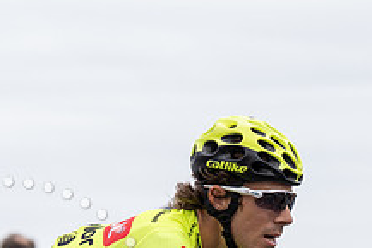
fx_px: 2999
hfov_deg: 7.1
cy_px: 222
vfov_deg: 4.7
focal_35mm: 290
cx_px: 317
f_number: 3.5
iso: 320
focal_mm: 100
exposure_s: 1/1000
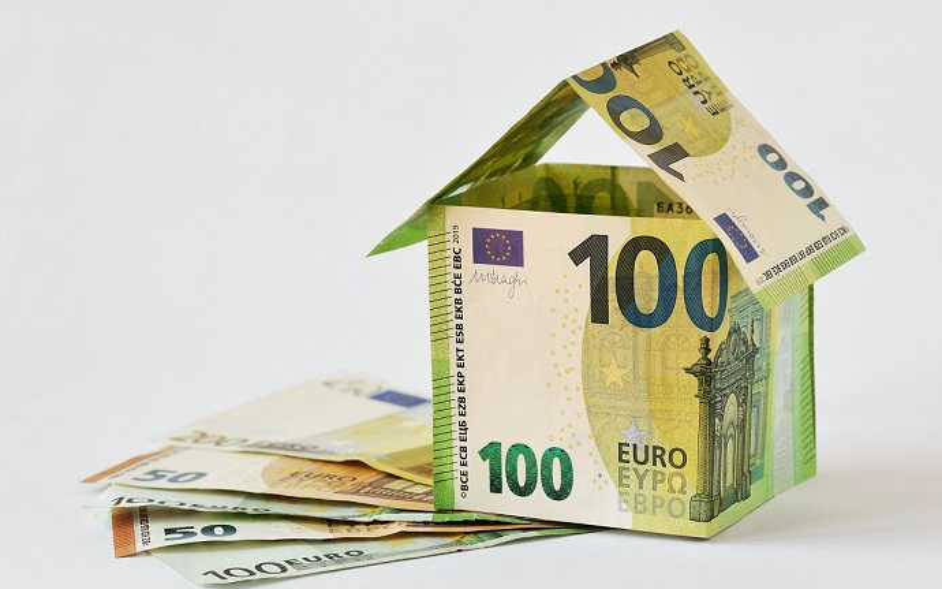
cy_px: 304
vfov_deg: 9.5
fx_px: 3542
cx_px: 471
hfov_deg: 15.1
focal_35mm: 138
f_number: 10
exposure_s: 1/13
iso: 100
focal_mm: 90
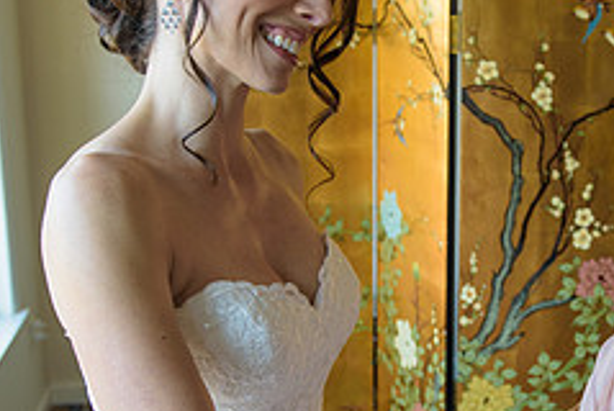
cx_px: 475
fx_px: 1076
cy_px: 245
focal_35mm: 63
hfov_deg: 31.2
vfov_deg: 21.6
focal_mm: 26
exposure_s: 1/125
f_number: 3.2
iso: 250
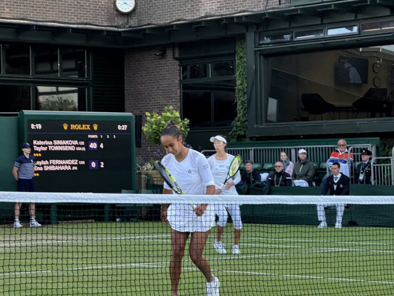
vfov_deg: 12.3
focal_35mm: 120
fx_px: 1366
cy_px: 148
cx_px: 197
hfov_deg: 16.4
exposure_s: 1/99
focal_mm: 15.66
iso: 100
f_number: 2.8
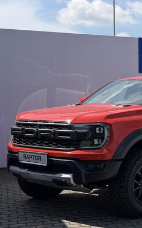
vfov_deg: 29.8
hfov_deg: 18.4
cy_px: 113
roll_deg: +1.2
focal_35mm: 69
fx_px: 427
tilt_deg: +0.5
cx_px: 143
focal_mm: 6.76
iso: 64
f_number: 1.78
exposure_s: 1/4329
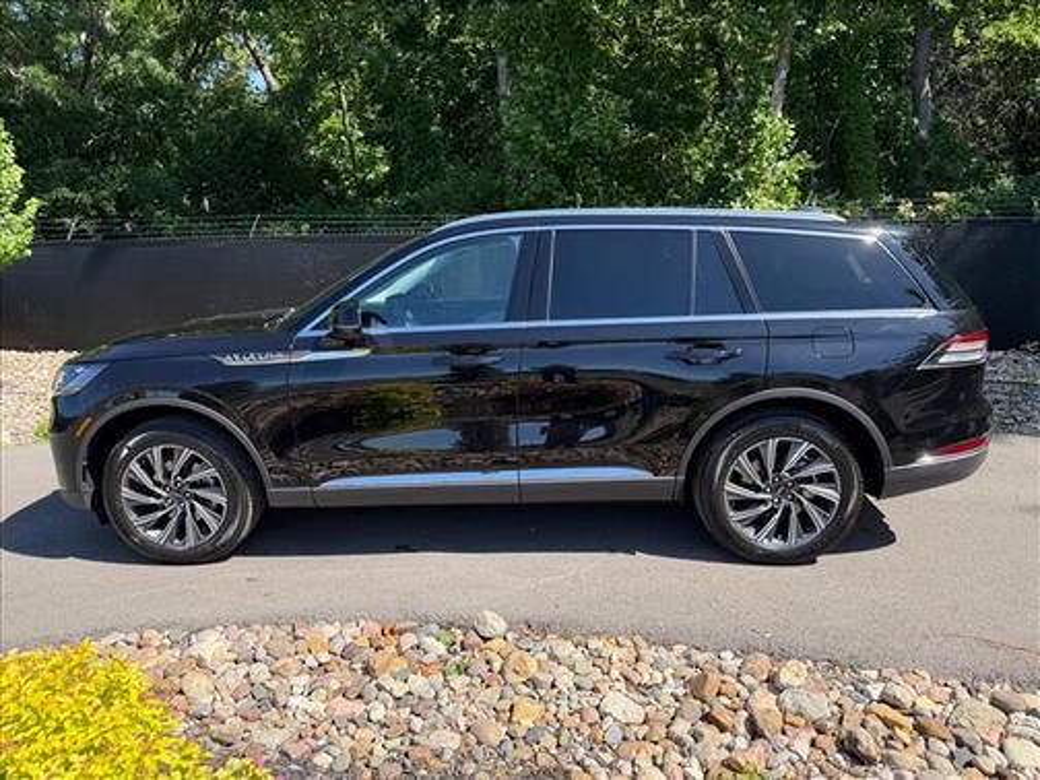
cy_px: 390
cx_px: 520
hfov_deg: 71.6
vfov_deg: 56.8
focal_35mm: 24
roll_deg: +0.5
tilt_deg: -12.5
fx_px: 721
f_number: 1.78
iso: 80
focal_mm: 6.76
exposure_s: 1/2232
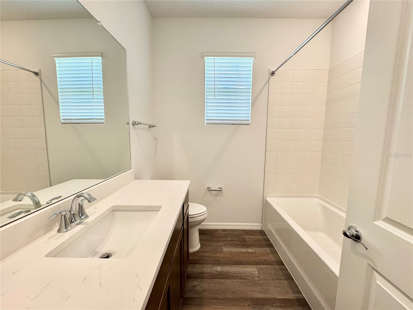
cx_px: 206
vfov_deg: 85.7
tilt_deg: -7.2
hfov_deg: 102.1
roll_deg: -0.5
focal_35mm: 14
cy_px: 155
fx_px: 167
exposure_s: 1/120
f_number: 2.2
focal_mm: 2.22
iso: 125
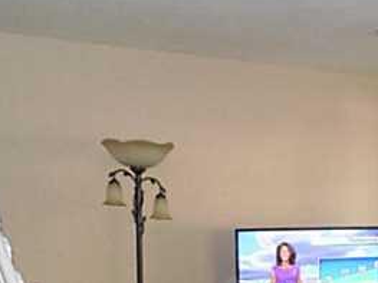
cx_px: 448
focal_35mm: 76
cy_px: 343
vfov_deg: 18.3
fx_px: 830
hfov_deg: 23.5
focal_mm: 4.5
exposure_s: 1/25
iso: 500
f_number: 3.3
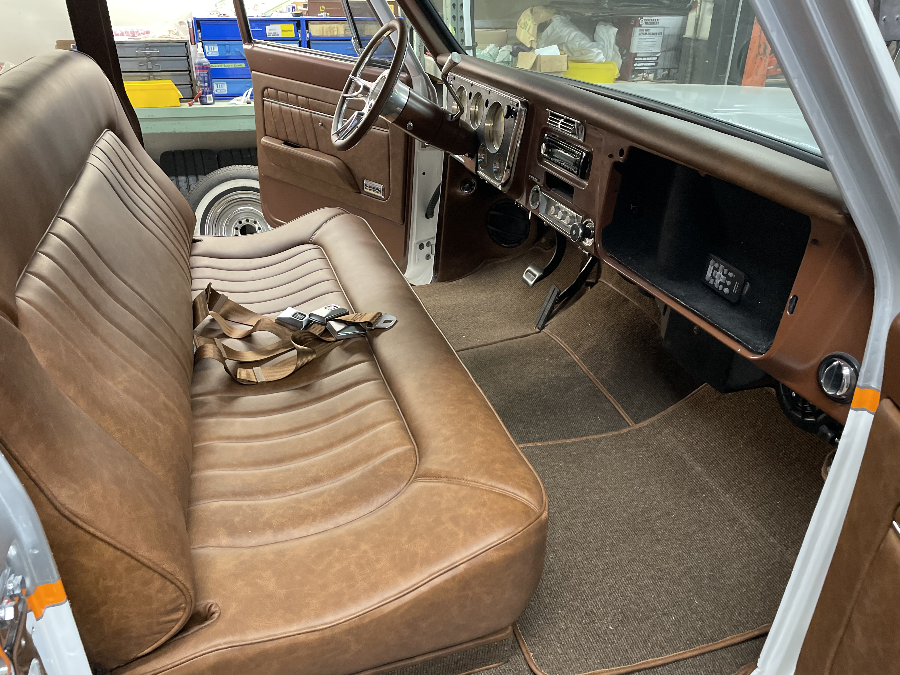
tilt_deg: -28.7
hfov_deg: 67.3
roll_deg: -0.4
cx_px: 450
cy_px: 338
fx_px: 676
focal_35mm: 26
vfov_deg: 53.1
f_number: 1.6
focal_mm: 4.2
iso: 400
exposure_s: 1/60
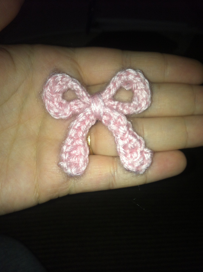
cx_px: 102
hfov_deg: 40.6
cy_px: 136
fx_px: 274
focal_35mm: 35
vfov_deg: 52.7
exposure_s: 1/132
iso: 80
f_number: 2.8
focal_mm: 3.85
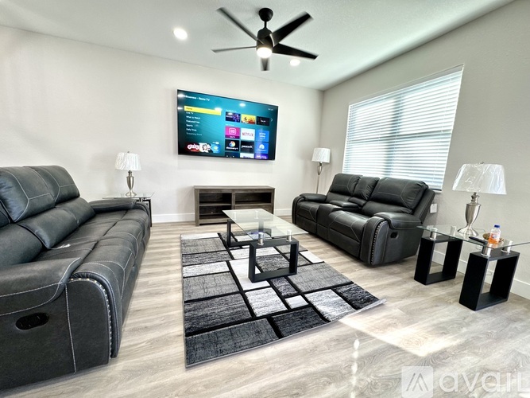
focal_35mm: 14
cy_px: 199
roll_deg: -3.2
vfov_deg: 85.7
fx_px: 214
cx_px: 265
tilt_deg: -10.2
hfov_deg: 102.1
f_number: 2.2
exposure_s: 1/120
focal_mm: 2.22
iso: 125
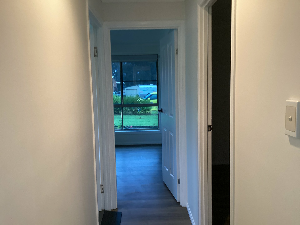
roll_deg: +1.2
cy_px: 112
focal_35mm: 31
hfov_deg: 58.4
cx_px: 150
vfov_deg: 45.4
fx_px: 269
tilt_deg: -5.3
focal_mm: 3.3
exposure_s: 1/50
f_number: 2.4
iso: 250
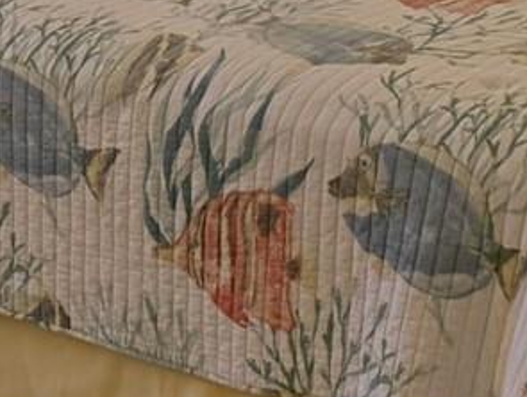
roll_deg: -1.3
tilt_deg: -13.0
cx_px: 514
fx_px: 1982
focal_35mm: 130
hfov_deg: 14.9
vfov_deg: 11.3
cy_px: 2
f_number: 1.78
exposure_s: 1/120
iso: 320
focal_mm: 6.76
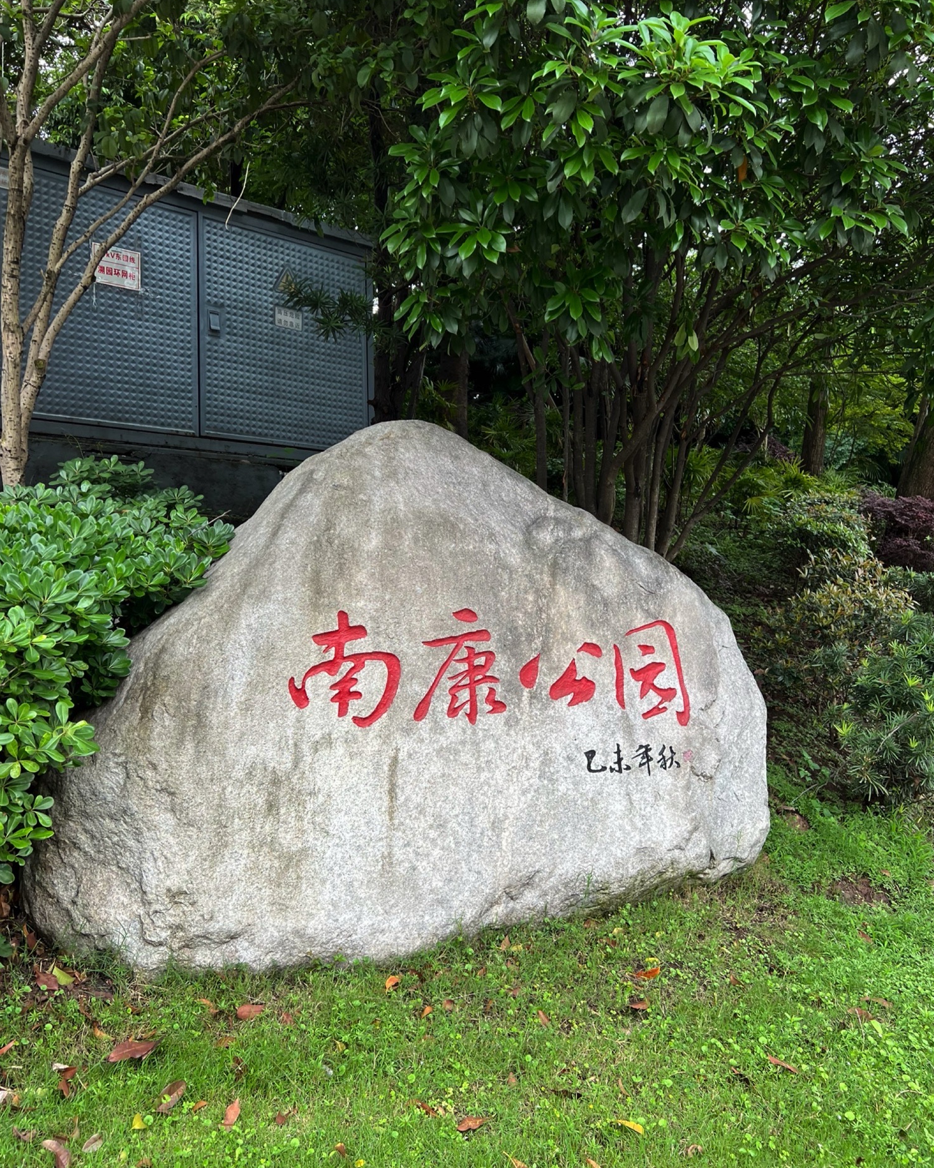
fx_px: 967
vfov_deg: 62.2
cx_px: 465
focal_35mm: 28
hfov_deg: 51.5
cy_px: 585
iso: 32
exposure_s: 1/141
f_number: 1.5
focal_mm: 5.7
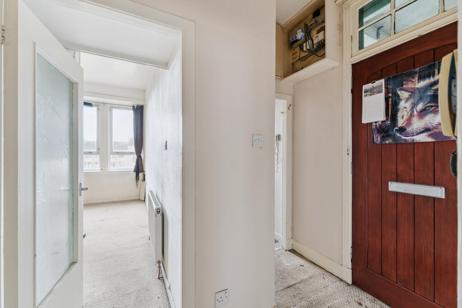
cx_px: 231
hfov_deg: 104.2
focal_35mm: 14
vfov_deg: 81.2
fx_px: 180
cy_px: 154
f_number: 4
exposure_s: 1/25
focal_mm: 14
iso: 320
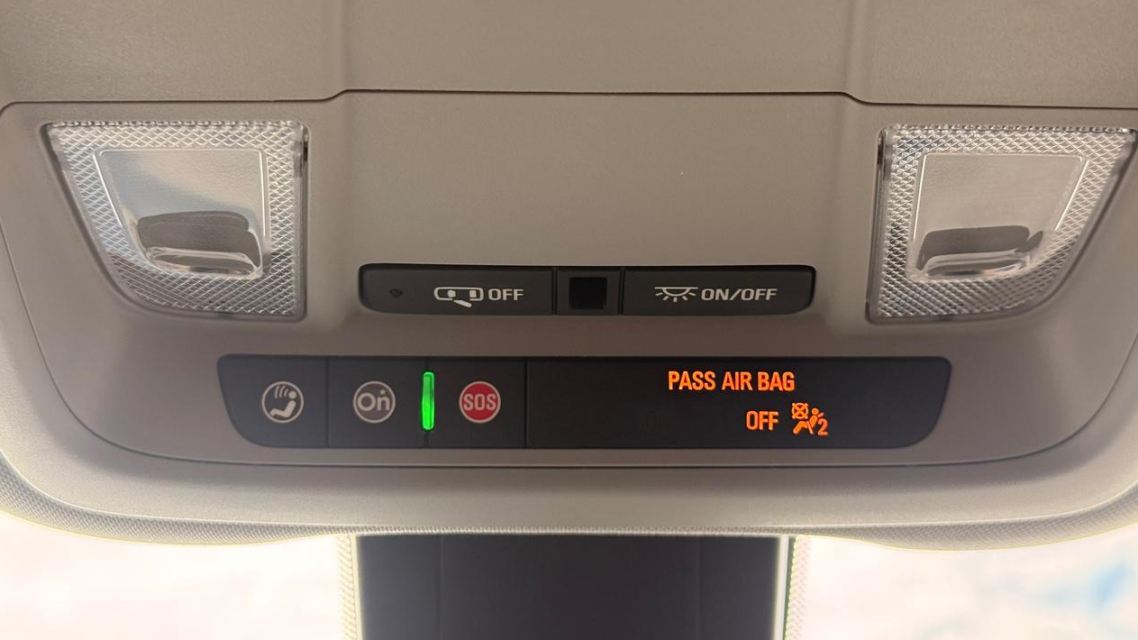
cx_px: 575
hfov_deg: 39.2
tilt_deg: +35.7
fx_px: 1599
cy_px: 229
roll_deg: -0.6
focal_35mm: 53
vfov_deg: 22.6
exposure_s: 1/242
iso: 125
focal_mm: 6.76
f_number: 1.78
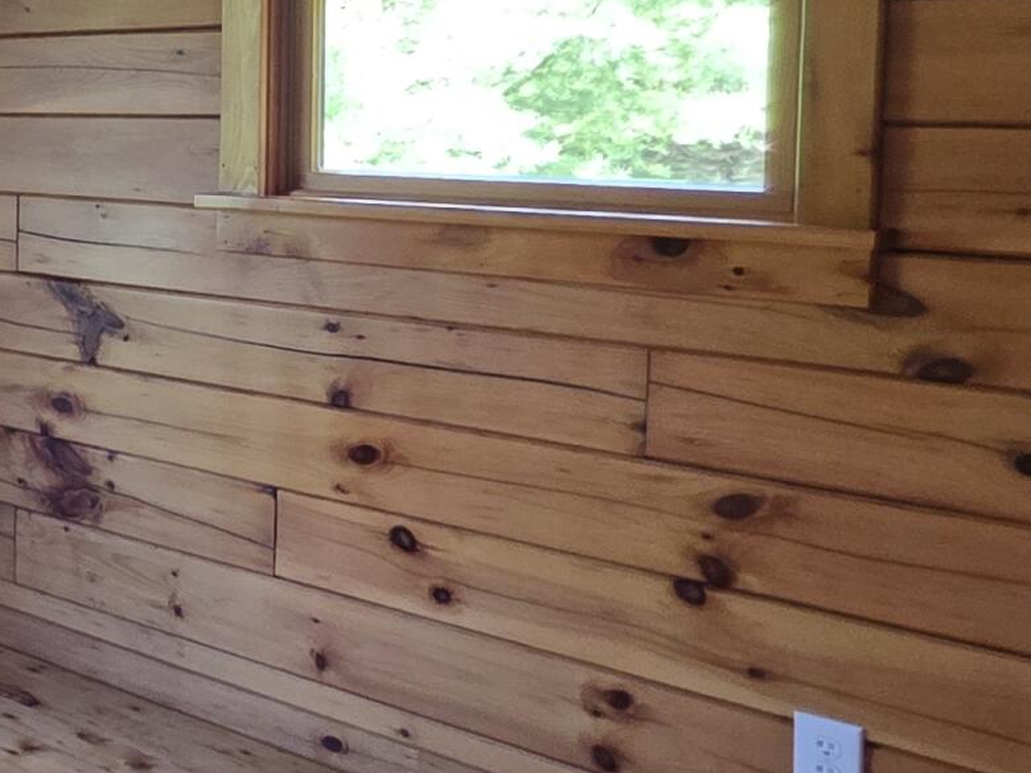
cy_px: 192
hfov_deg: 25.4
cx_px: -619
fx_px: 1489
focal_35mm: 50
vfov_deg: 28.7
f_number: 1.9
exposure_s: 1/60
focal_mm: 2.2
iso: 200
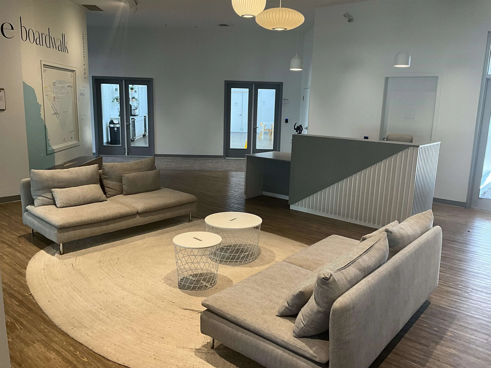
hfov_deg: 61.7
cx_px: 246
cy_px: 184
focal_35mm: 29
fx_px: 411
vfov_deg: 48.2
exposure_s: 1/60
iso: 50
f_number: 1.8
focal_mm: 3
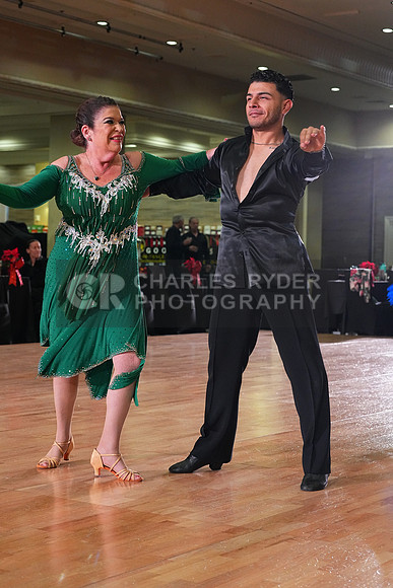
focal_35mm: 70
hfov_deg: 19.5
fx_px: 1145
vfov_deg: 28.8
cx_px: 196
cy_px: 294
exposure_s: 1/320
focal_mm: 70
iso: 5000
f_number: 5.6
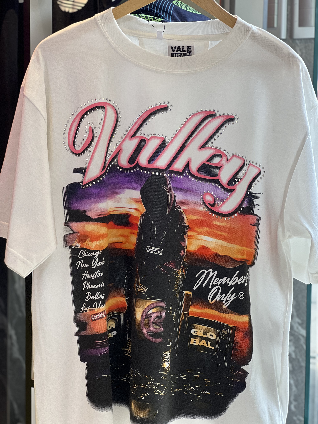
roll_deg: -2.0
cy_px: 212
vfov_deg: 25.3
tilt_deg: -7.2
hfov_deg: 19.1
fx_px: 943
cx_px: 159
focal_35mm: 77
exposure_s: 1/120
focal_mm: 9
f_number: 2.8
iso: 100
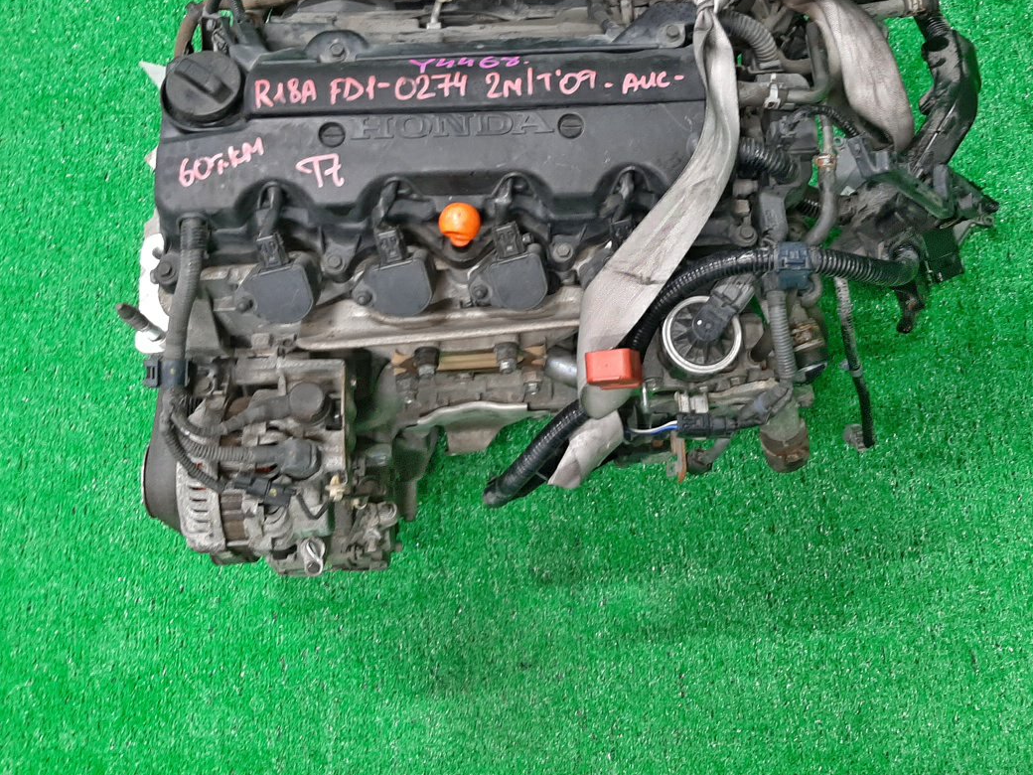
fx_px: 1074
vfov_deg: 39.2
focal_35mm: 36
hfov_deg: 51.3
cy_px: 261
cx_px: 571
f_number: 1.7
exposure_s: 1/50
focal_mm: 3.93
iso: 140
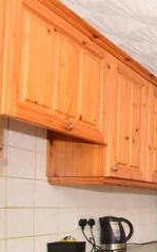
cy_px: 200
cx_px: 326
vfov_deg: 45.0
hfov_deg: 18.2
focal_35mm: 42
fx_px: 288
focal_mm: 10
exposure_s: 1/160
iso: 200
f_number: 6.3
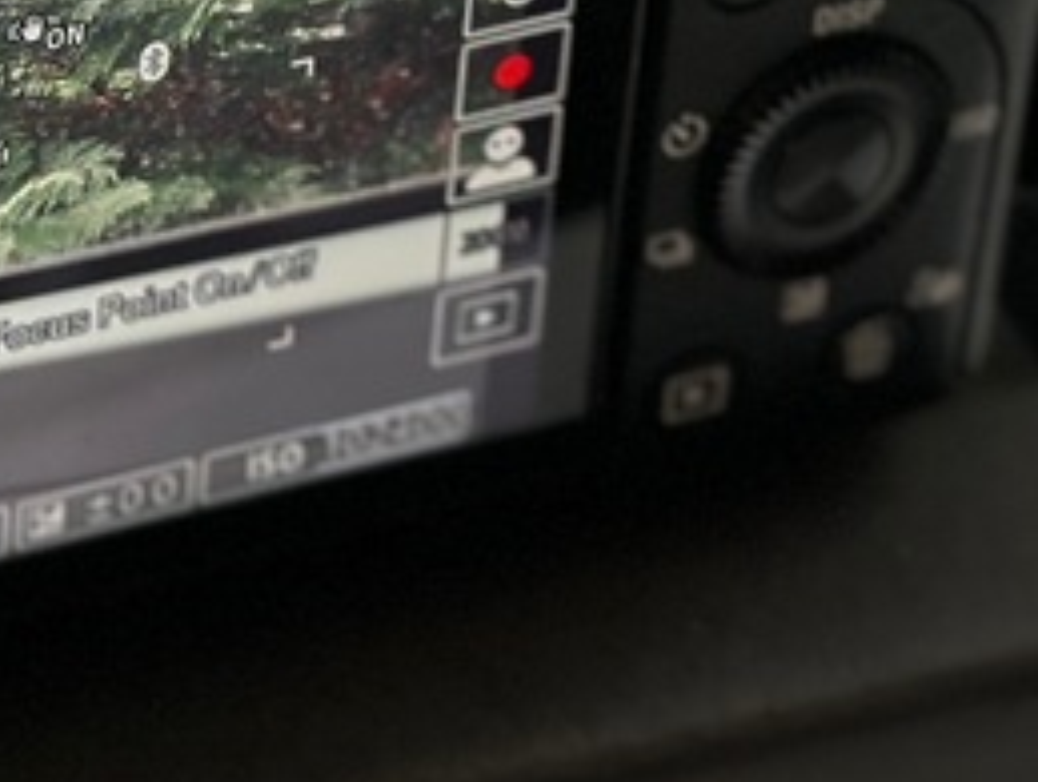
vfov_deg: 8.0
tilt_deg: -34.6
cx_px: -92
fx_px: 5555
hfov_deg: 10.5
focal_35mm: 185
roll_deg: -4.3
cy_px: -140
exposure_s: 1/60
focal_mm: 6.86
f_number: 1.78
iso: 160
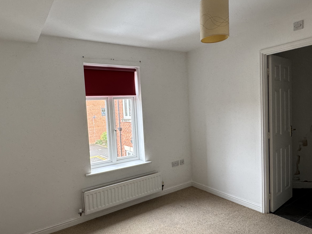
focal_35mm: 24
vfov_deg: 56.8
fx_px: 216
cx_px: 142
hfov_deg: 71.4
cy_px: 123
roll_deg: +3.3
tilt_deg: -3.9
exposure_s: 1/99
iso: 160
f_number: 2.2
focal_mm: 2.22
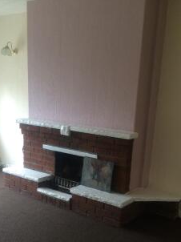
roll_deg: -1.3
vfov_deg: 43.7
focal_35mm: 42
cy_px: 173
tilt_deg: -17.6
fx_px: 293
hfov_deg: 34.3
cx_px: 82
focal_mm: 4.15
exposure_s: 1/30
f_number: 2.2
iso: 80
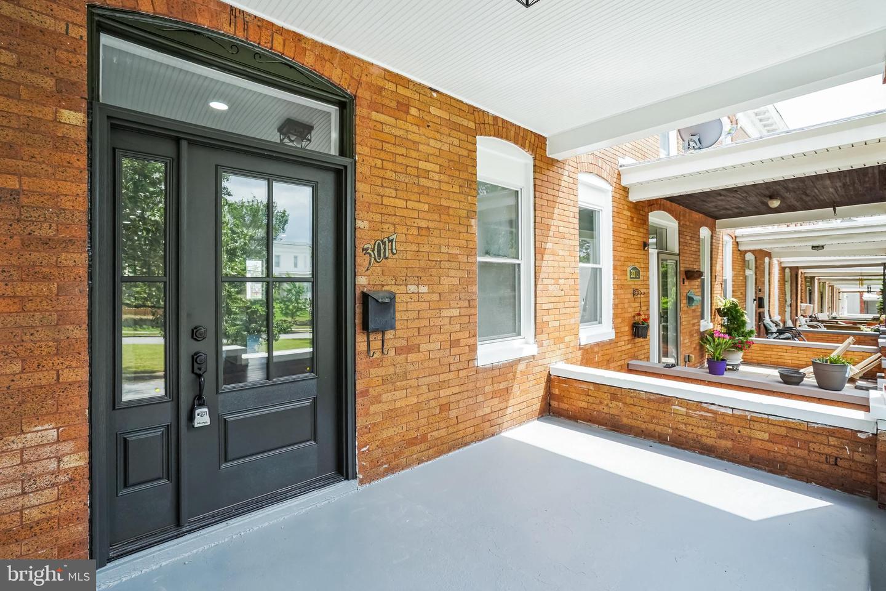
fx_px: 394
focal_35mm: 16
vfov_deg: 73.7
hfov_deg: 96.7
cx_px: 443
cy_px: 296
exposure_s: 1/250
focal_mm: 16
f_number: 10
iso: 400
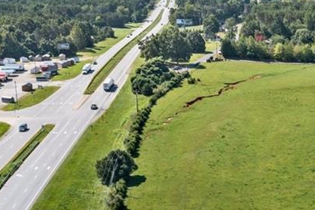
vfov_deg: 18.9
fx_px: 630
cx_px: 325
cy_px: 137
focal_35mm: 72
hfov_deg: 26.4
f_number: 5.6
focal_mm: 10.26
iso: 100
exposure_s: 1/400
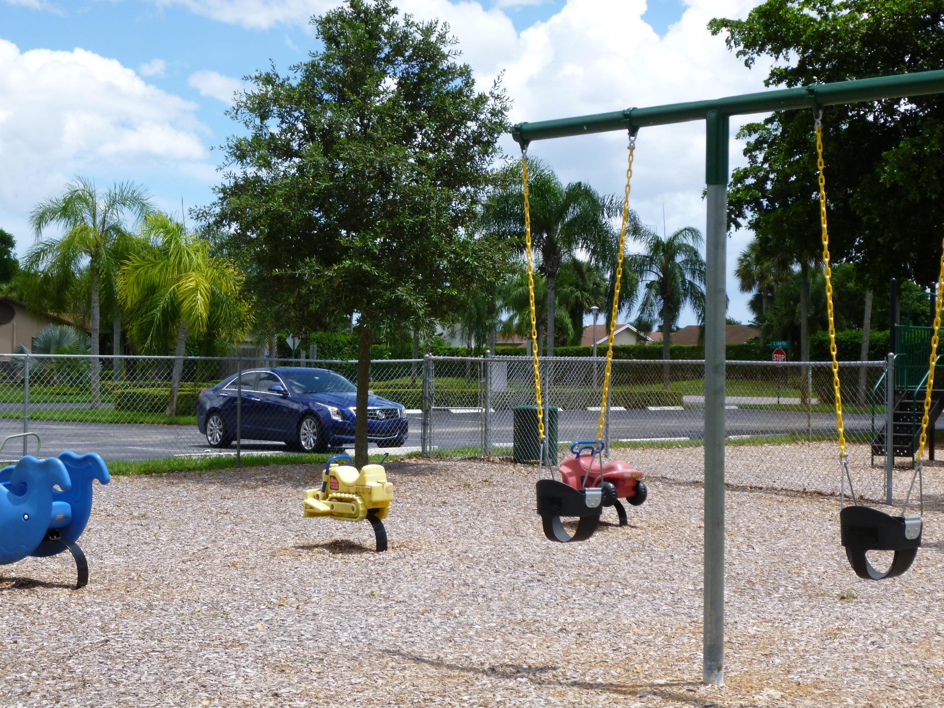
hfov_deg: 32.2
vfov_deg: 24.4
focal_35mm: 60
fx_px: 1636
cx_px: 472
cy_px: 354
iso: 100
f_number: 4.3
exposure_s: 1/500
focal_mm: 10.7
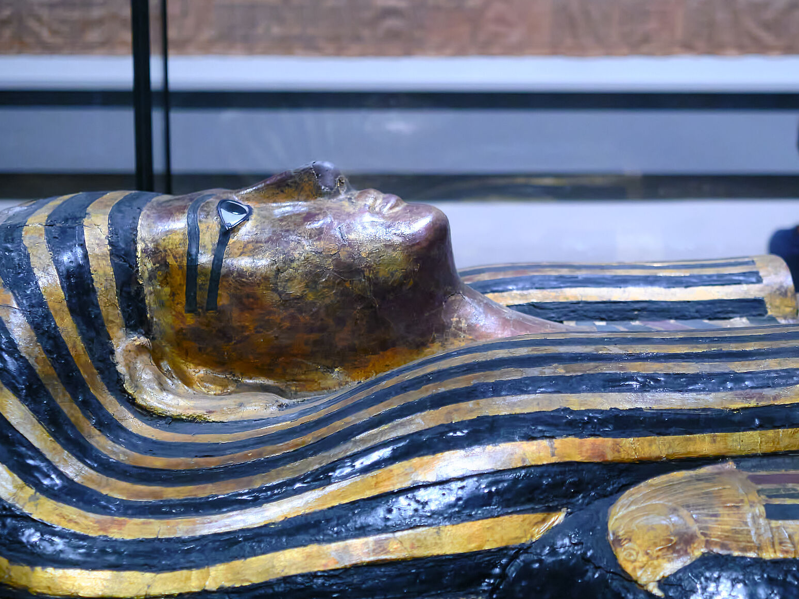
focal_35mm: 61
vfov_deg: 24.0
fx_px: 1408
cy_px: 237
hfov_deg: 31.5
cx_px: 512
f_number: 2.8
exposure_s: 1/125
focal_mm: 27
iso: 4000
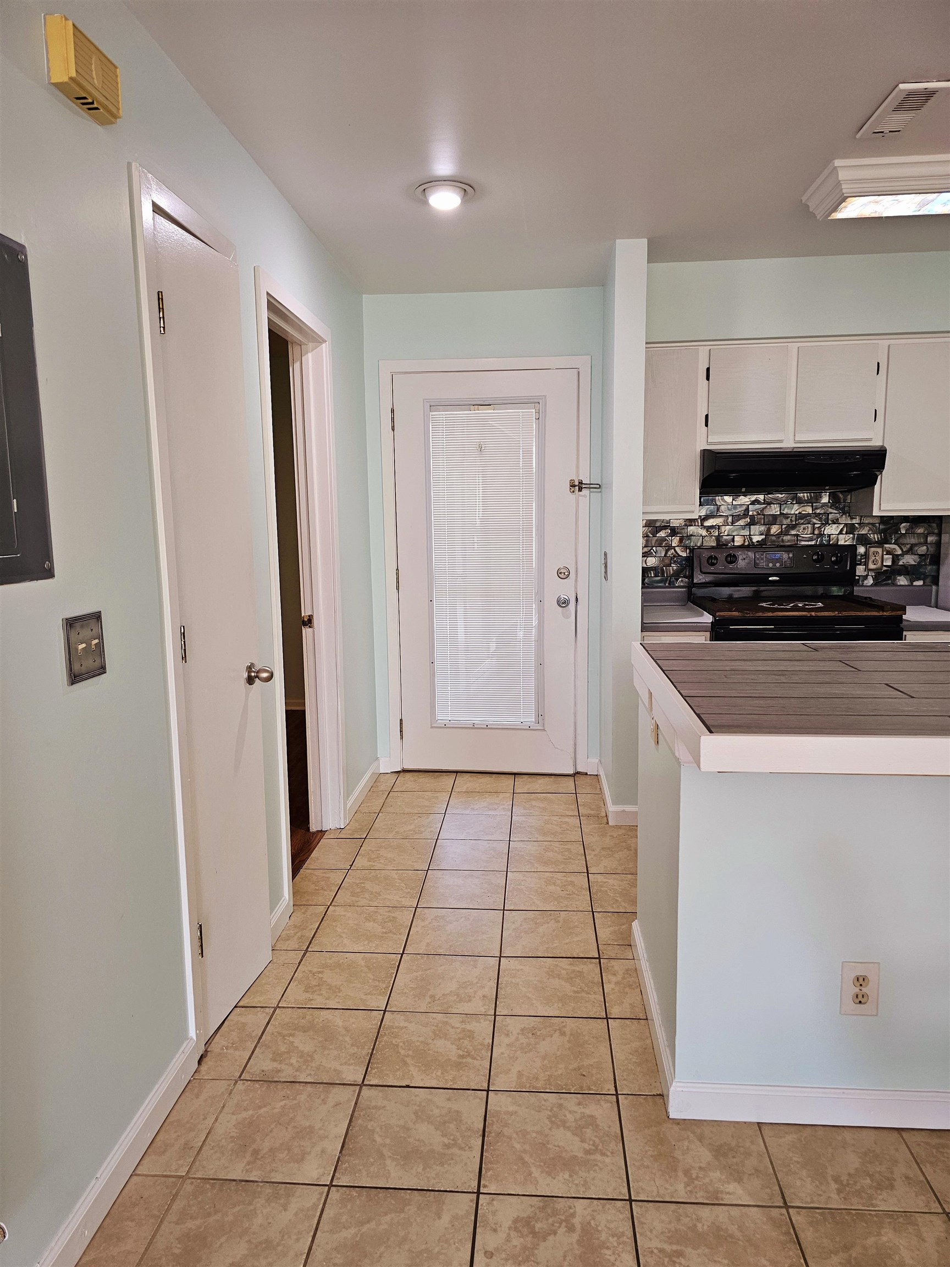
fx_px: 842
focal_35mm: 23
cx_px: 475
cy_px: 634
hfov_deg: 58.9
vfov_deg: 73.9
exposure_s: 1/120
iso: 200
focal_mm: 6.3
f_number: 1.7
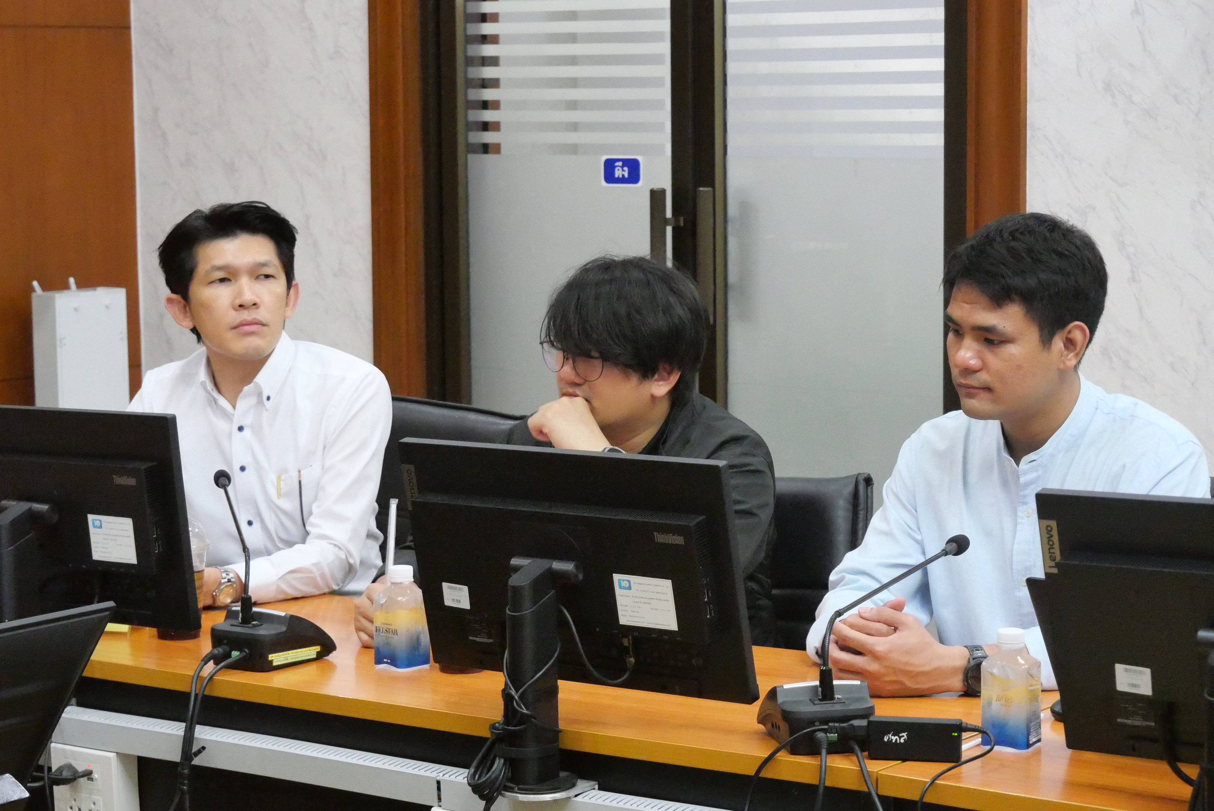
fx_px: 2936
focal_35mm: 87
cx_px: 607
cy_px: 406
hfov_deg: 23.4
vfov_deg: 15.7
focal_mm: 42
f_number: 5.6
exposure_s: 1/80
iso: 6400
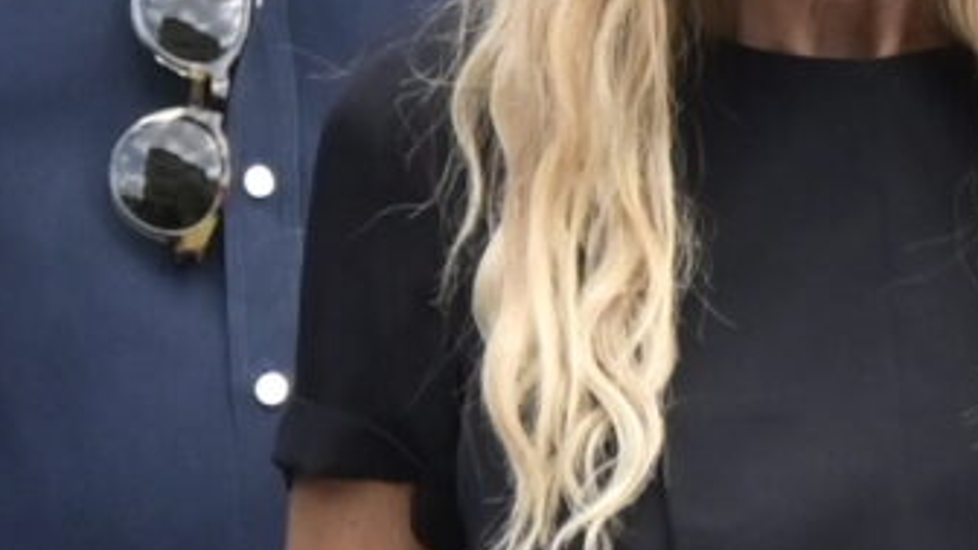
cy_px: -175
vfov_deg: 1.6
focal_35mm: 748
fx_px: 19398
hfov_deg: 2.9
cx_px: 830
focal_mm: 200
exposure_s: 1/640
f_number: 8
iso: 1000
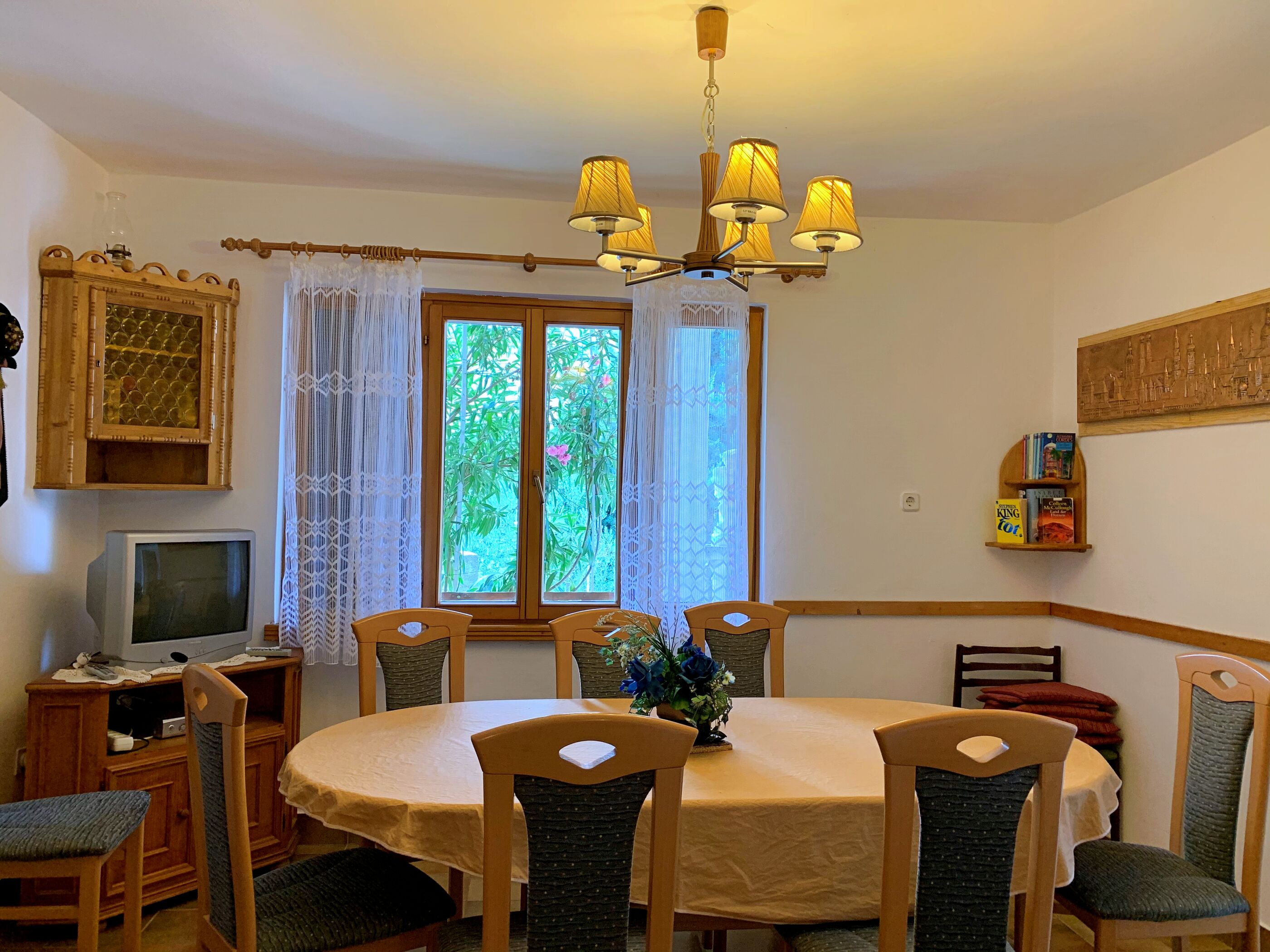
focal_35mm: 26
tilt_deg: +1.9
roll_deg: -1.3
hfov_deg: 67.3
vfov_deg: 53.1
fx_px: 954
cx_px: 635
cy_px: 476
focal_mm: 4.25
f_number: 1.8
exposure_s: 1/50
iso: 100
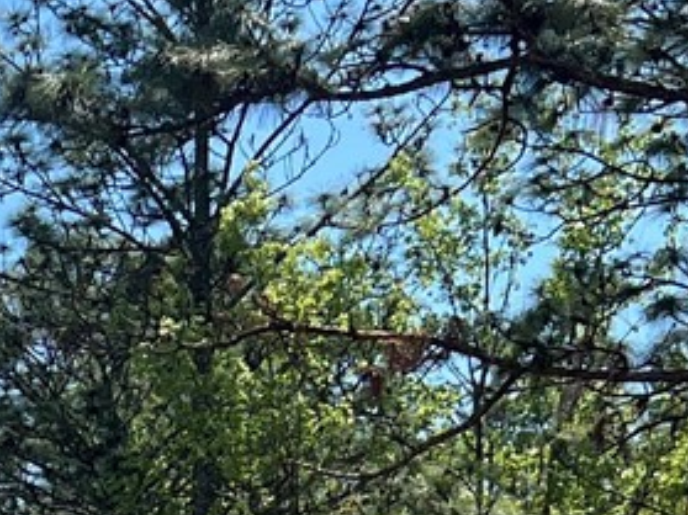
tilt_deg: +0.4
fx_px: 2960
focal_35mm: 149
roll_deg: -0.5
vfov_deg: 9.4
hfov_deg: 12.6
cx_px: -323
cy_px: 1000
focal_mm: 5.7
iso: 50
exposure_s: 1/5076
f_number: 1.5
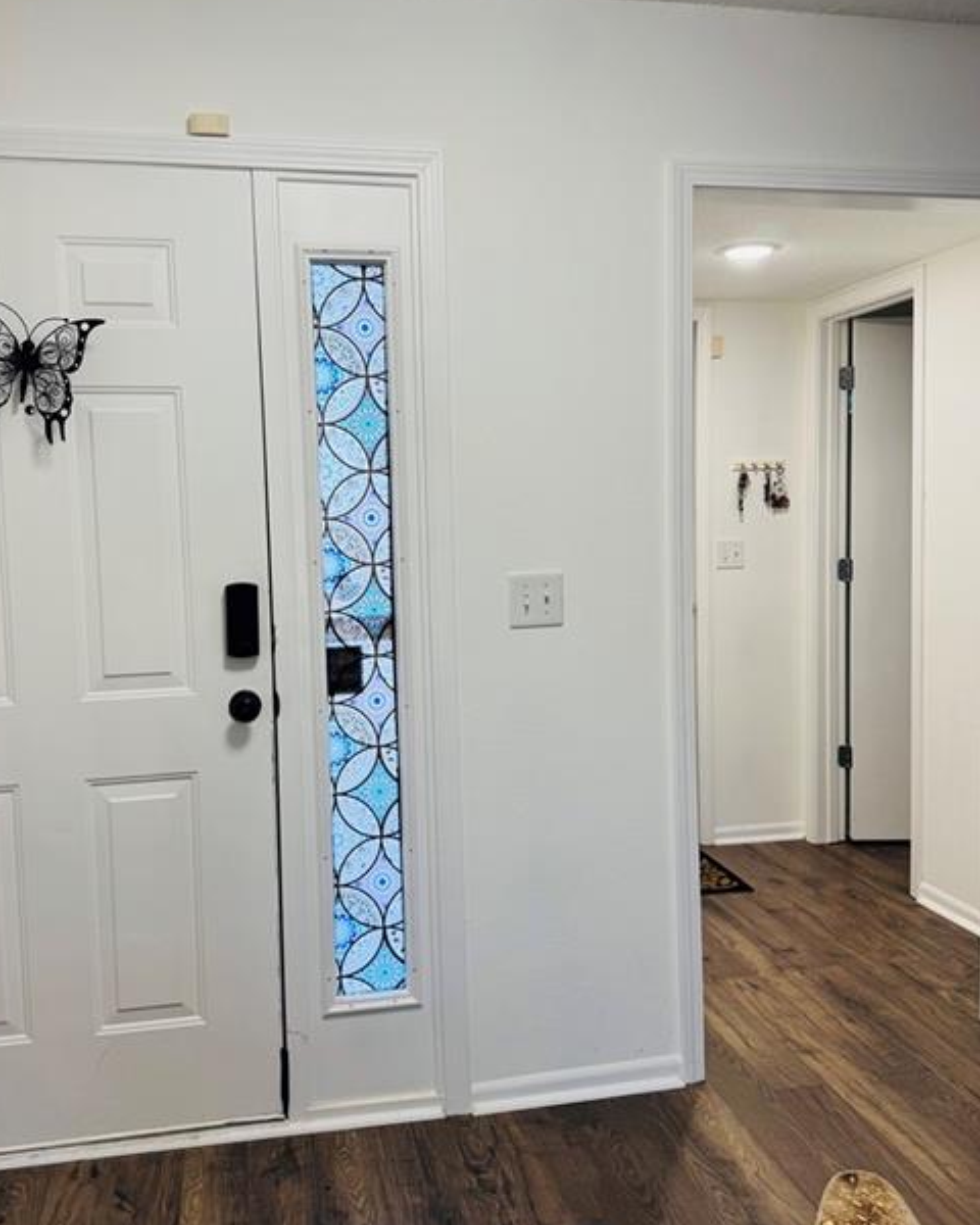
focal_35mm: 30
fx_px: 1088
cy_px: 590
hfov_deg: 48.4
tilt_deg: -4.7
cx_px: 431
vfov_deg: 58.8
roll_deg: +1.1
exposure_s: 1/120
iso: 125
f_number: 1.78
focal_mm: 6.76
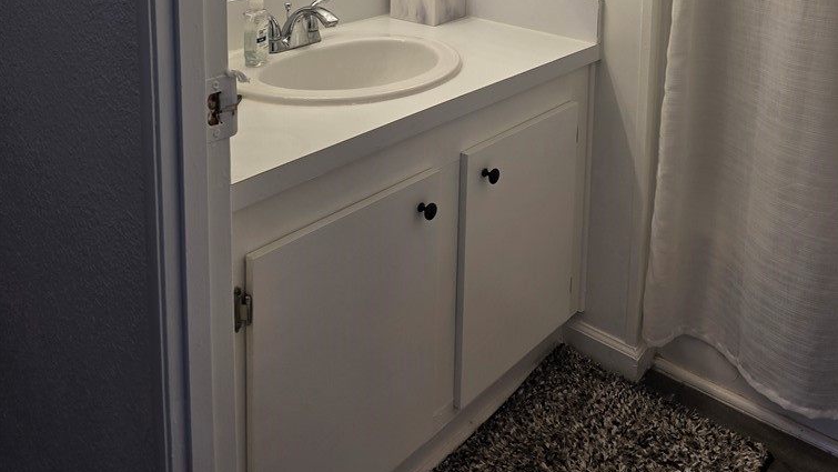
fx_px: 756
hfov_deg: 58.0
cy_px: -57
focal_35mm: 34
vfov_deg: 30.7
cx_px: 424
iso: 25
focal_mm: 6.3
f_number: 1.7
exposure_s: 1/120
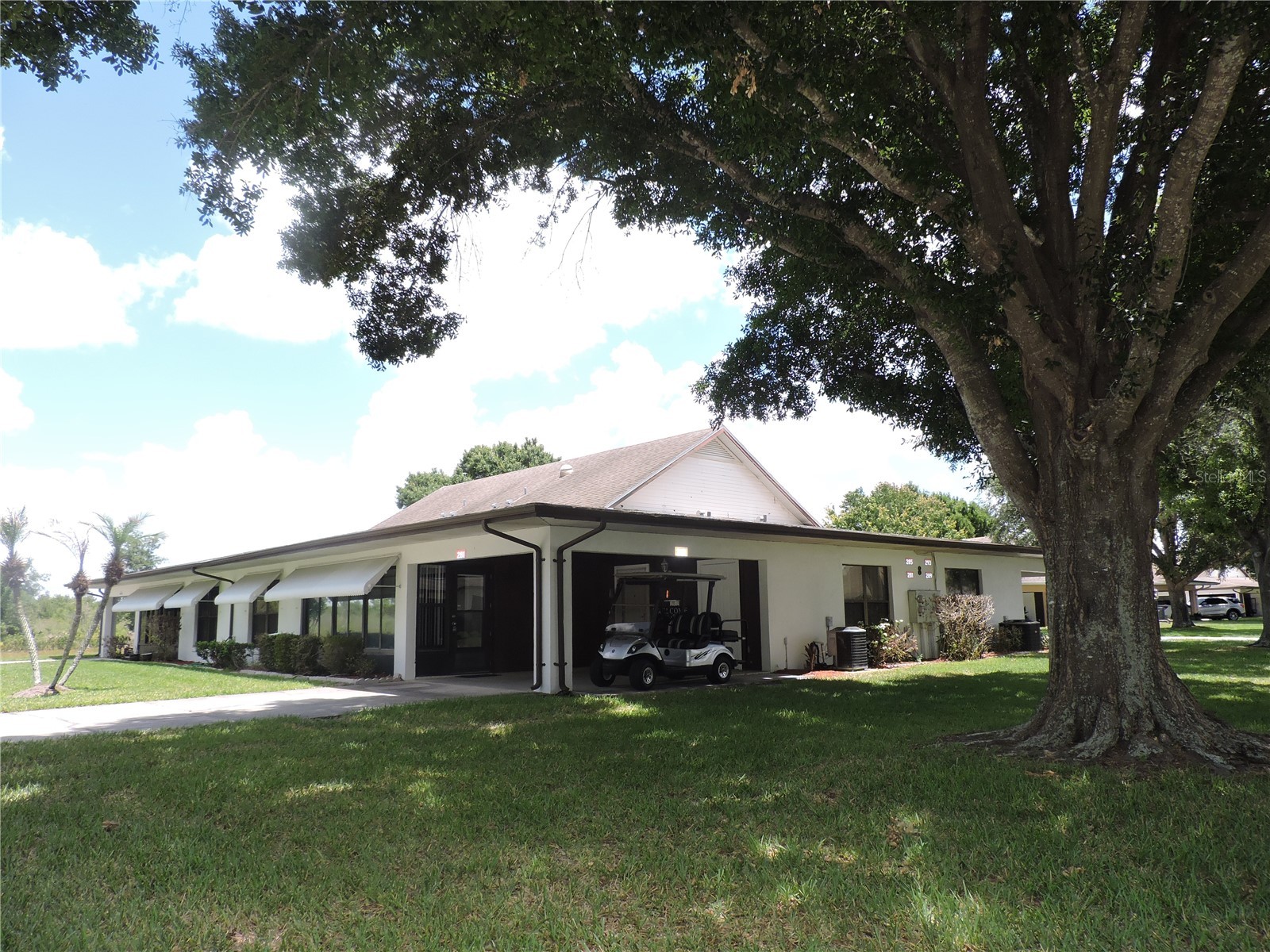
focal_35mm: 24
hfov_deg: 71.6
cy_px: 476
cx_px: 635
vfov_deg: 56.8
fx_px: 881
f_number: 3
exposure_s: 1/800
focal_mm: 4.3
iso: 160
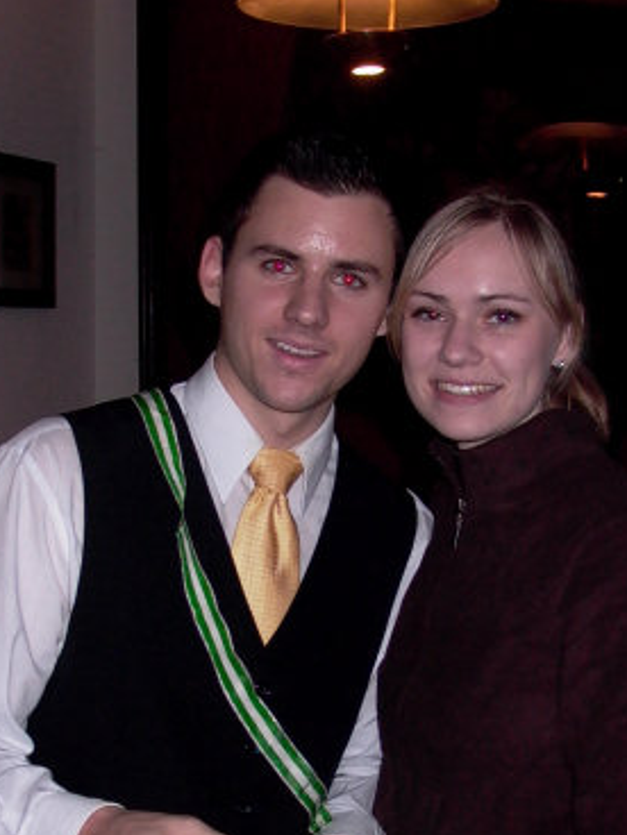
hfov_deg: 22.2
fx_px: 1594
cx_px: 350
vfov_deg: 29.1
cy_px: 594
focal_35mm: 66
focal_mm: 8.19
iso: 100
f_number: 2.13
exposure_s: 1/64.2
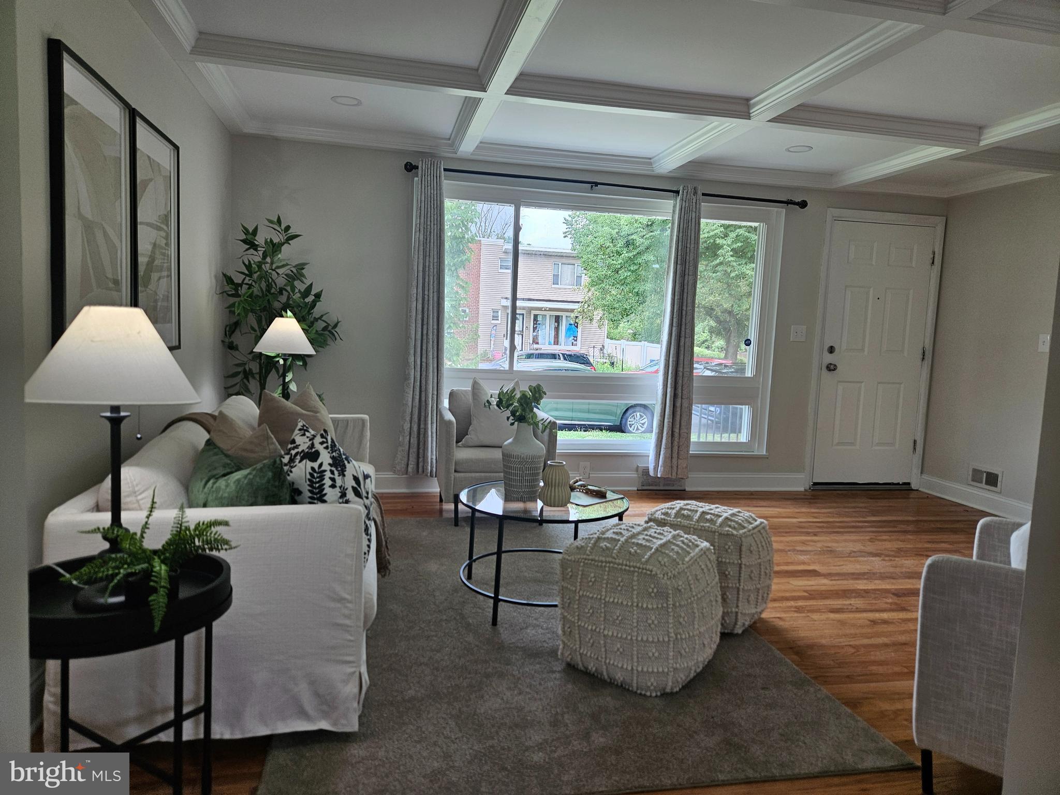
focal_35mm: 23
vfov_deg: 58.9
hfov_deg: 73.9
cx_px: 530
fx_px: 704
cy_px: 398
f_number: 1.8
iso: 50
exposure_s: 1/120
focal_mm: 5.4
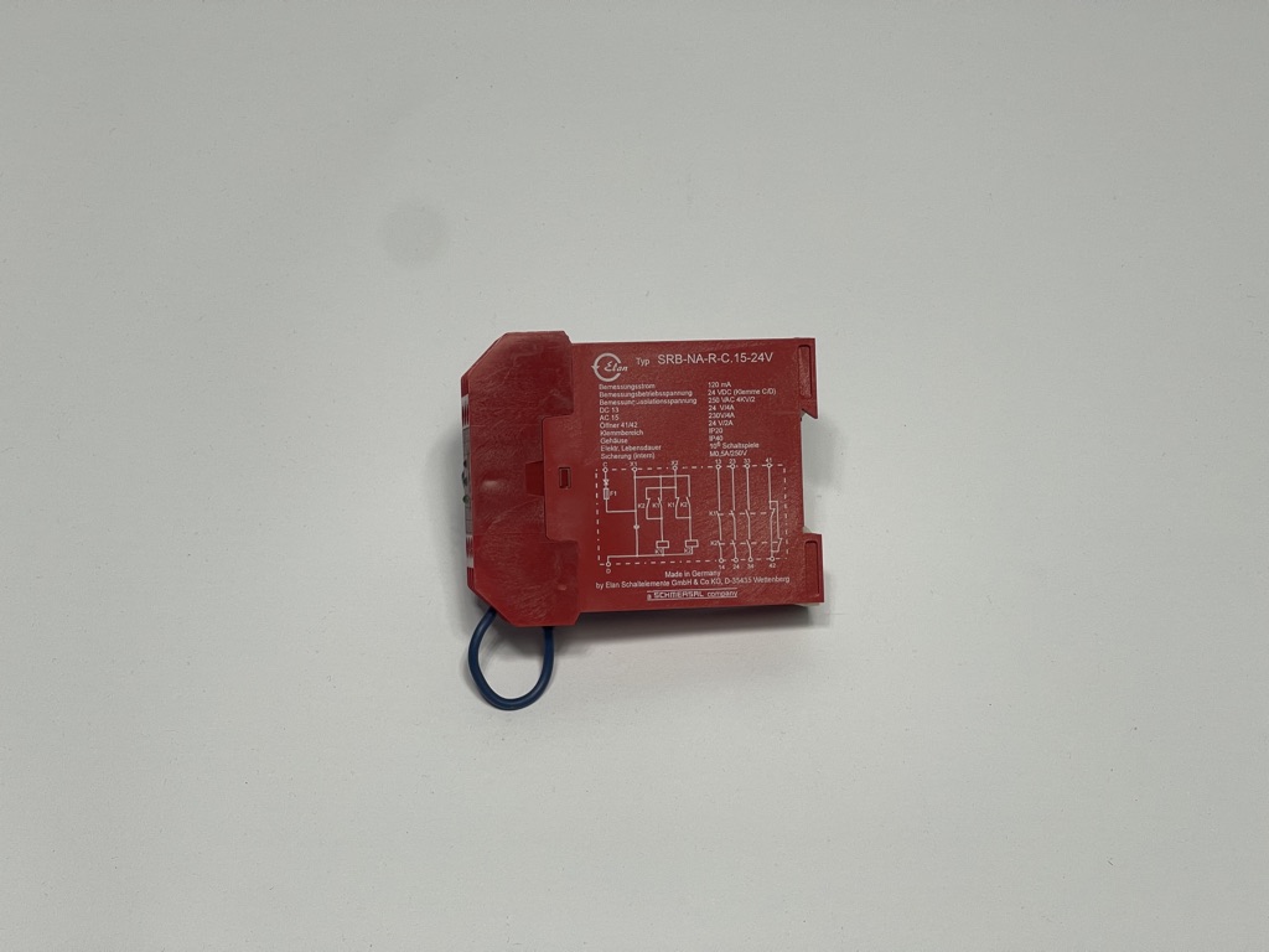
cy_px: 476
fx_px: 2346
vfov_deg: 22.9
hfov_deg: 30.3
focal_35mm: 64
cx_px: 634
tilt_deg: -52.0
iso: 50
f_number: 2.2
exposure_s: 1/100
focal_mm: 7.5
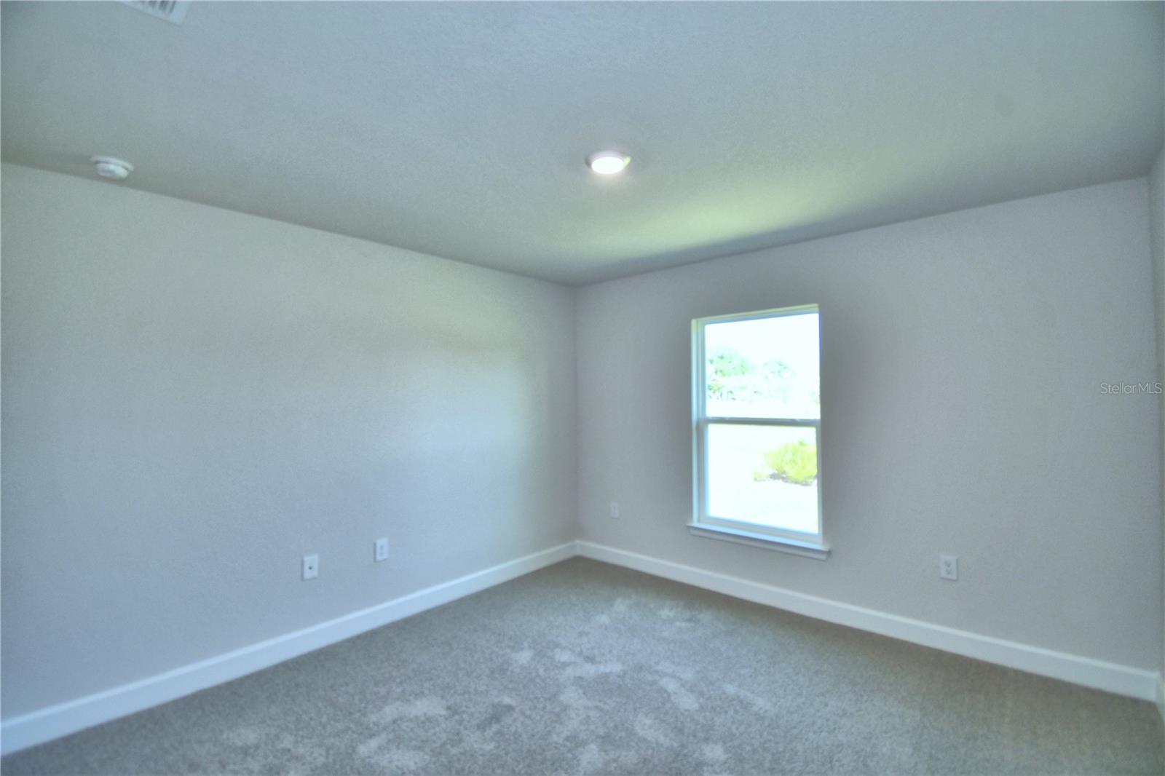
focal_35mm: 15
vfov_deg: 77.3
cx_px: 582
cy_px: 388
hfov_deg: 100.4
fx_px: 485
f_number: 4.5
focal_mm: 10
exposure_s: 1/60
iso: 180
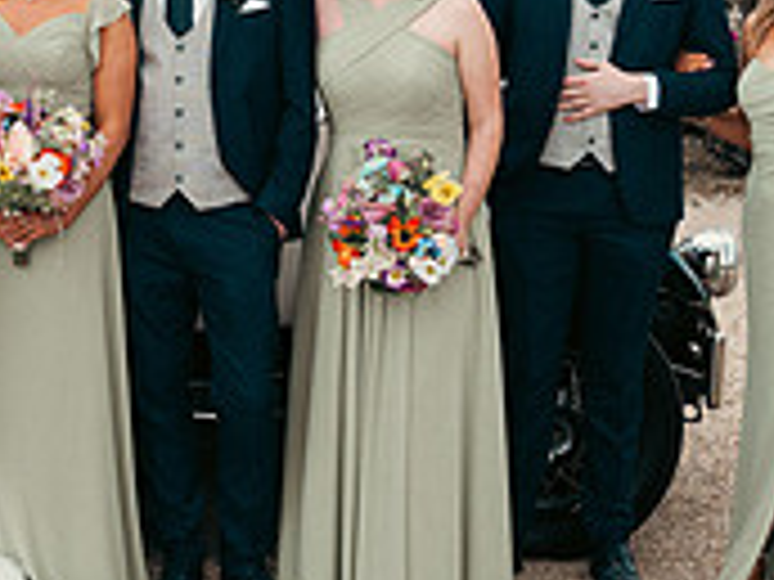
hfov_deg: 17.2
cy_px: 70
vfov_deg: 13.7
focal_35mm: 107
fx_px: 2392
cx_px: -248
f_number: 5
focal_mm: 33
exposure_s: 1/320
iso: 125
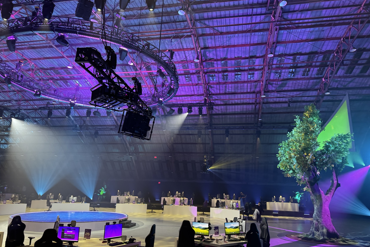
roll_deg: -1.9
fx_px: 257
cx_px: 185
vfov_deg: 51.3
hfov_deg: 71.5
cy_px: 130
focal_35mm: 25
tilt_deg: +13.6
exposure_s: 1/60
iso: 400
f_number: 1.78
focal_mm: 6.76
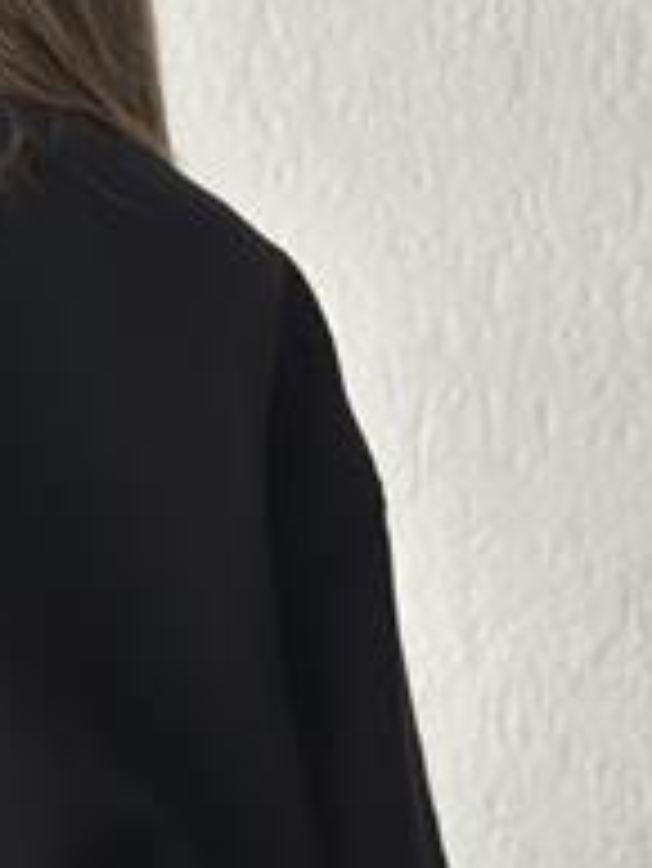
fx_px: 2659
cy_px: 828
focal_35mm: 106
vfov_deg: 18.2
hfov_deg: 13.8
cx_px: 45
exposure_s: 1/30
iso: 1000
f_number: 1.78
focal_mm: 6.86
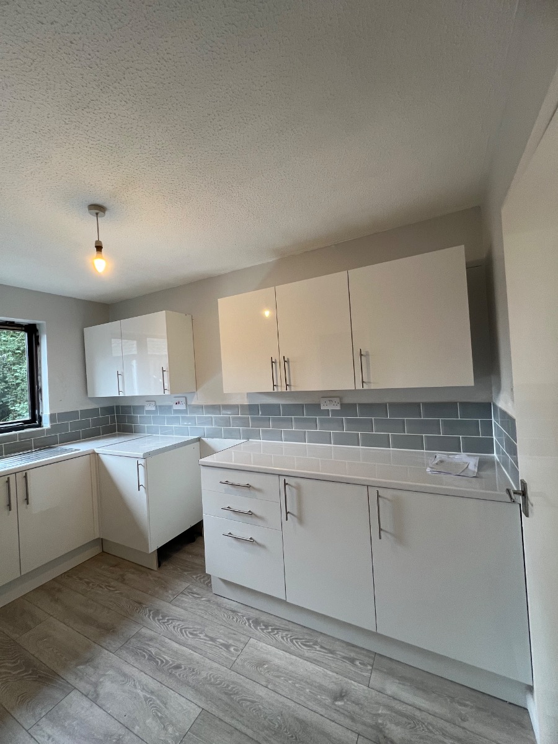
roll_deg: +3.5
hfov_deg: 89.9
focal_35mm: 13
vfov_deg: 106.2
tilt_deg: +0.3
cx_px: 279
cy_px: 372
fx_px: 279
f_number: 1.8
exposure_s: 1/99
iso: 125
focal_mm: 1.57
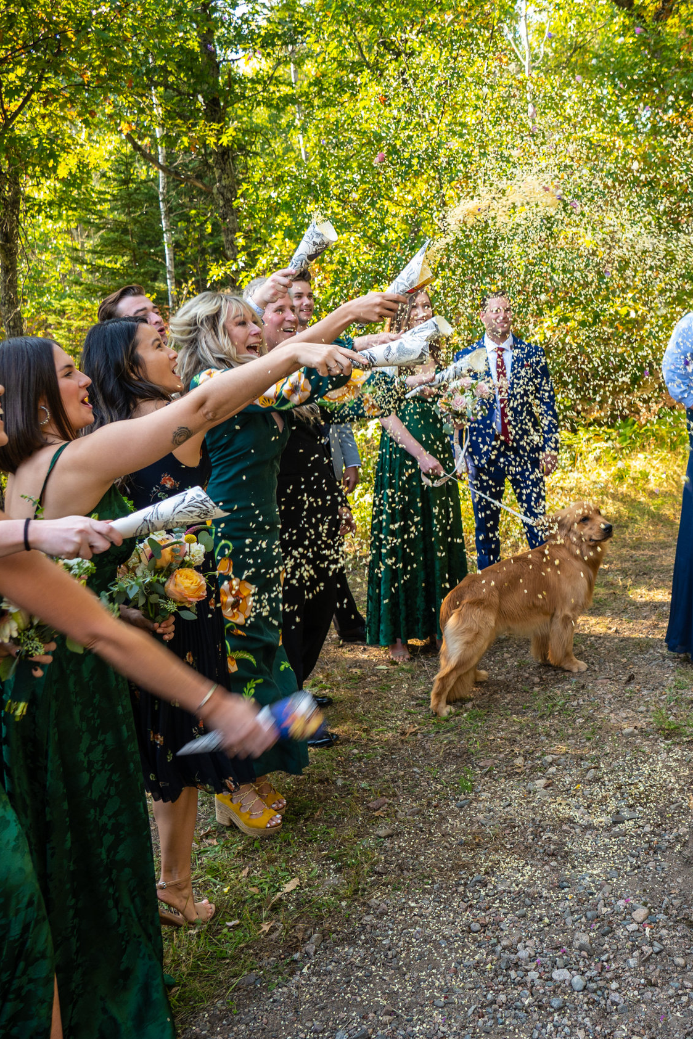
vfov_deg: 51.9
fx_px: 1068
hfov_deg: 34.7
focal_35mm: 37
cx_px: 564
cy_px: 526
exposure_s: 1/250
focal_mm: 24
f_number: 4
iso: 500
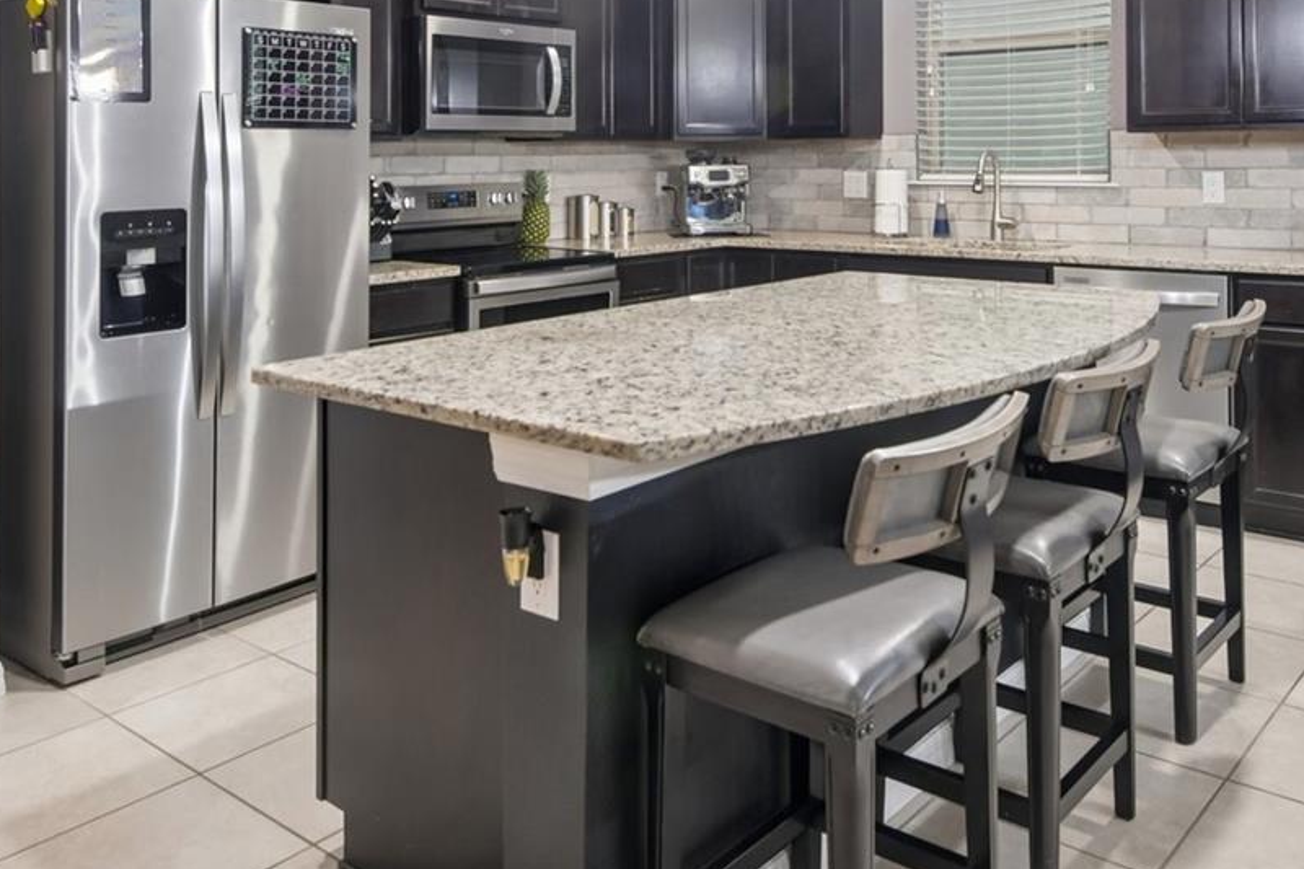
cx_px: 693
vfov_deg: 39.2
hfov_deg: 58.7
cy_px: 153
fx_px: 1159
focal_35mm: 32
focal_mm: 16
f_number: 8
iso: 400
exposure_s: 1/4
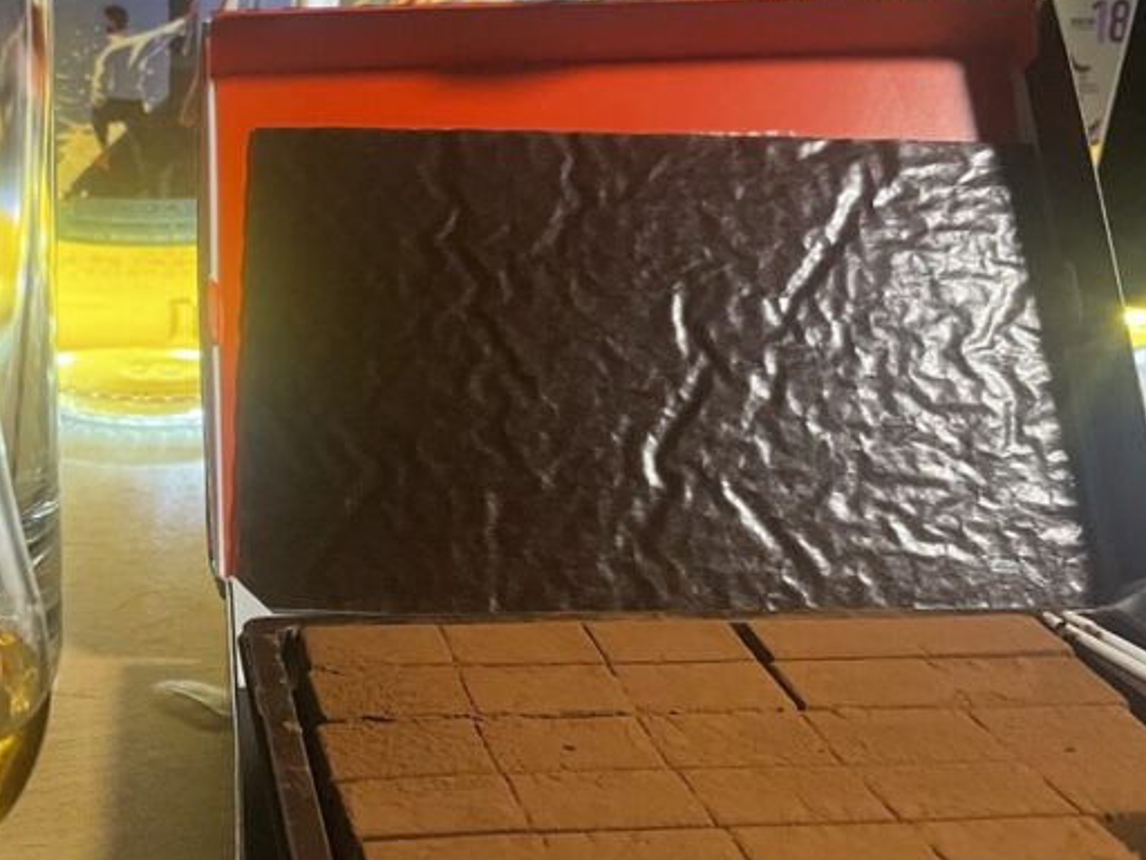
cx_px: 130
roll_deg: +0.3
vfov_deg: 27.8
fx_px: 1722
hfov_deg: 34.9
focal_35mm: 52
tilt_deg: -12.3
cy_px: 271
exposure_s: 1/60
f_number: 1.6
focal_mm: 4.2
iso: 500
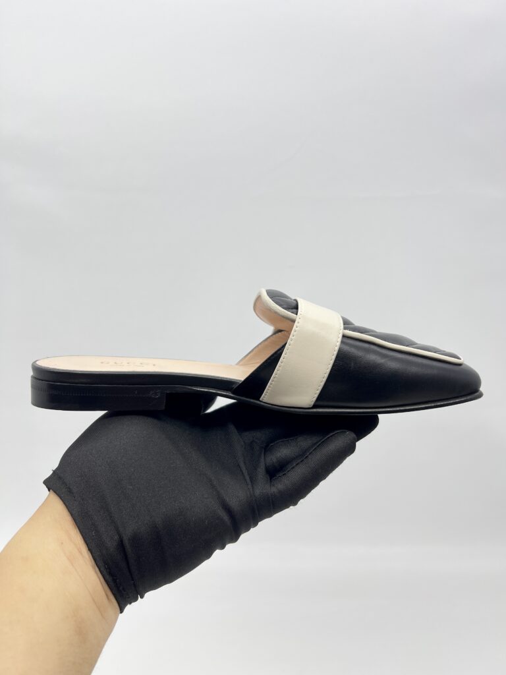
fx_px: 507
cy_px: 338
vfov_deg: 67.3
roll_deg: -0.3
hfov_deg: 53.1
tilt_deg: -11.3
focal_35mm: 26
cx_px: 253
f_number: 1.5
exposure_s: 1/136
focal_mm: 5.7
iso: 32
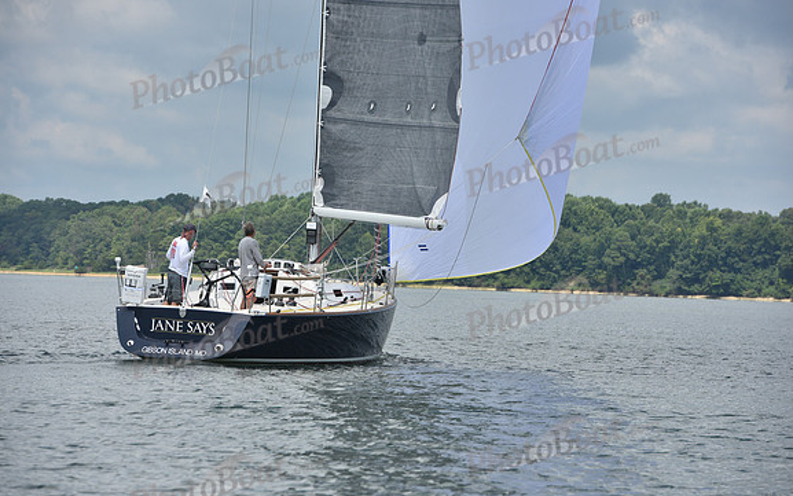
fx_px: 4432
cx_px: 396
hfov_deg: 10.2
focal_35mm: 205
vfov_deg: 6.4
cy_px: 252
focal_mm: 200
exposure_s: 1/1250
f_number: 8
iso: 320
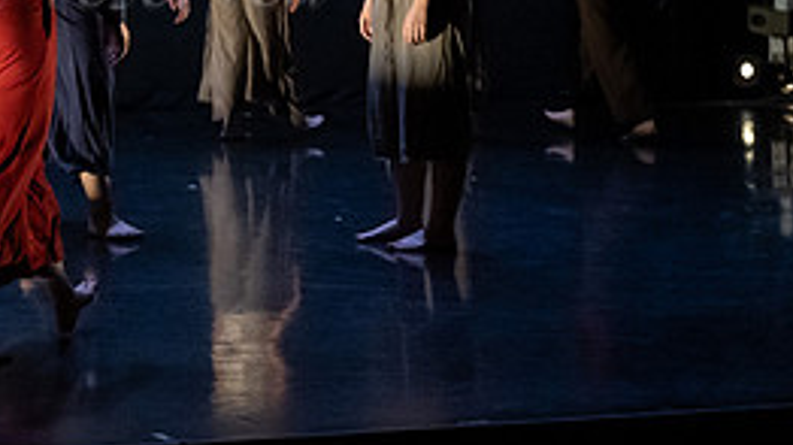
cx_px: -101
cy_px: -203
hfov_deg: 16.5
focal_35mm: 126
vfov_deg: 9.4
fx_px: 2648
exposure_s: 1/400
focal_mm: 43
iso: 4000
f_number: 4
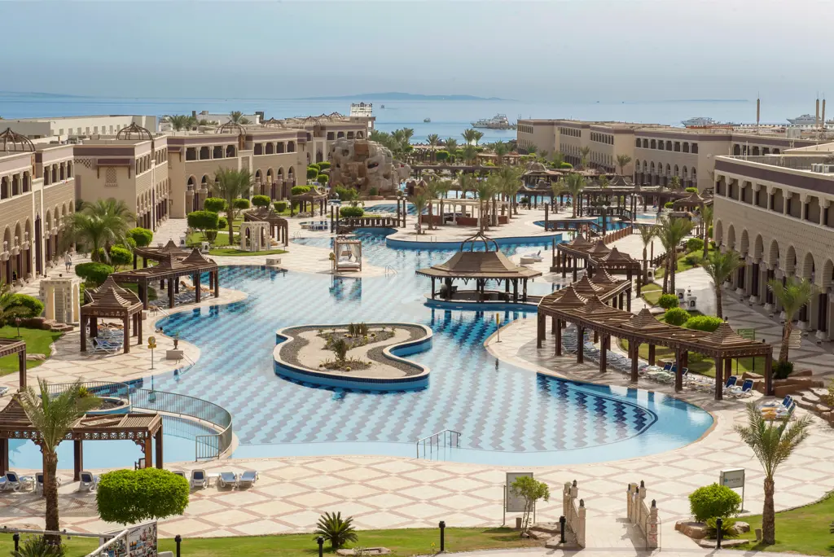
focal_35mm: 70
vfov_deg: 19.5
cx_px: 417
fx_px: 1623
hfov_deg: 28.8
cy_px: 278
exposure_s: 1/200
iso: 200
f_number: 16
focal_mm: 70
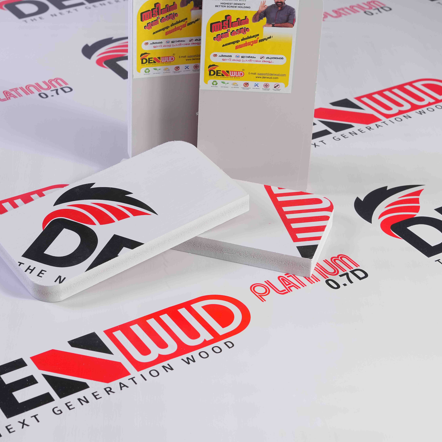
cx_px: 91
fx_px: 1098
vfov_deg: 22.7
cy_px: 190
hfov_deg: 22.5
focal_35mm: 76
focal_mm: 50
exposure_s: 1/200
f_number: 10
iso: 640
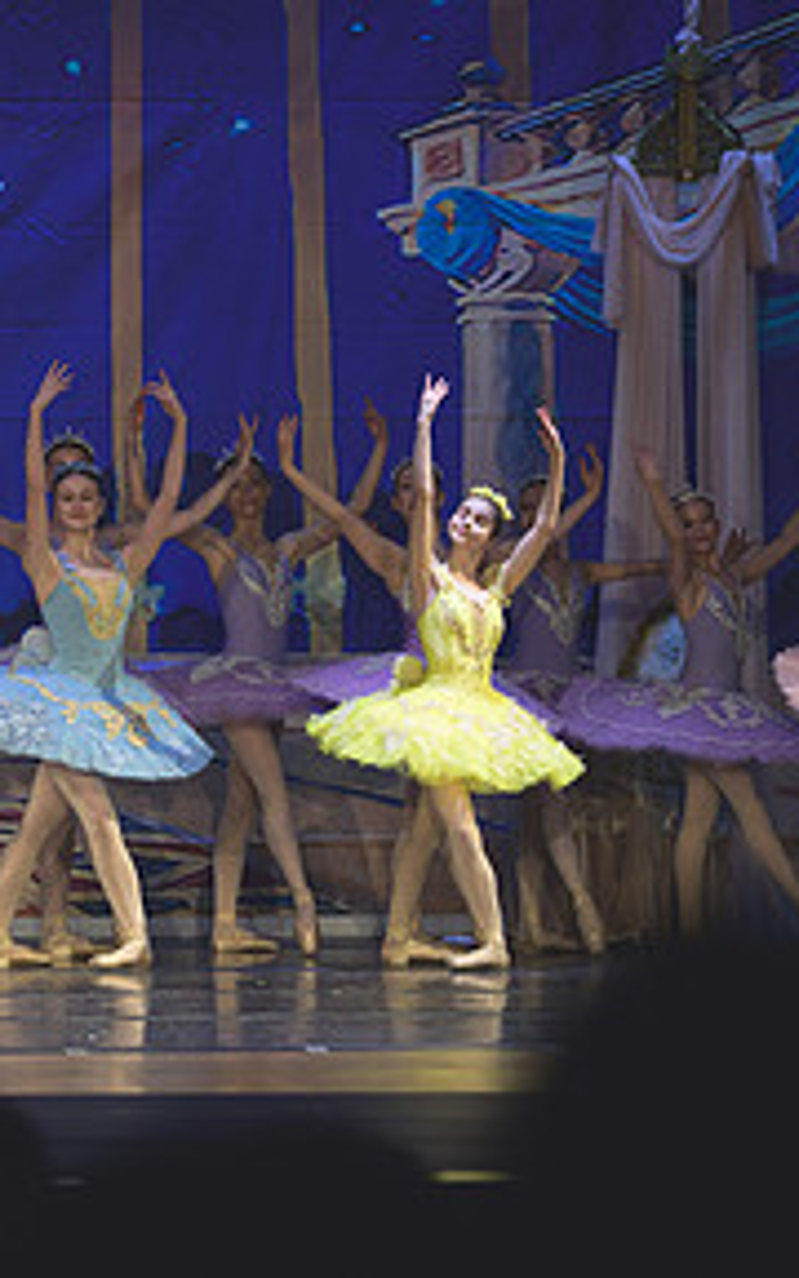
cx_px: -233
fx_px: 9999
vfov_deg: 7.3
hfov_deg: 4.6
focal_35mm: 287
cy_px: 713
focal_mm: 135
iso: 450
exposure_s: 1/320
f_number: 2.8
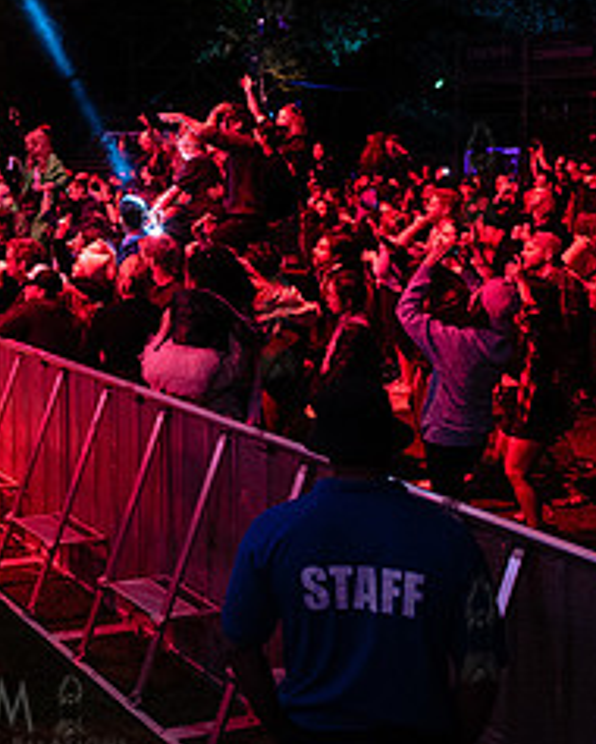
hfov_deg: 24.5
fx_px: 1233
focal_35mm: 56
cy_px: 171
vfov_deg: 32.8
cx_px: -129
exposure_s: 1/125
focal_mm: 24
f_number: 3.2
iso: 3200
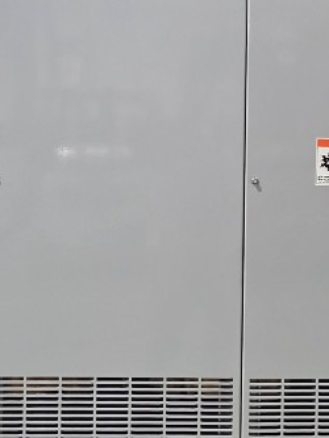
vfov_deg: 36.5
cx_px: 243
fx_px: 659
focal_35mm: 52
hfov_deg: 27.7
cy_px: 158
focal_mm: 2.2
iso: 640
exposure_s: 1/60
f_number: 1.9
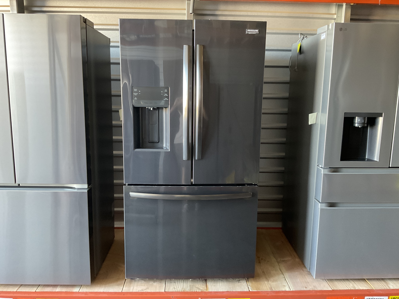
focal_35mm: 29
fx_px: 334
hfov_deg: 61.7
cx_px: 200
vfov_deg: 48.2
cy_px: 150
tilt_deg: -11.5
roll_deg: -1.8
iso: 320
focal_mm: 3
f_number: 1.8
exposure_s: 1/44
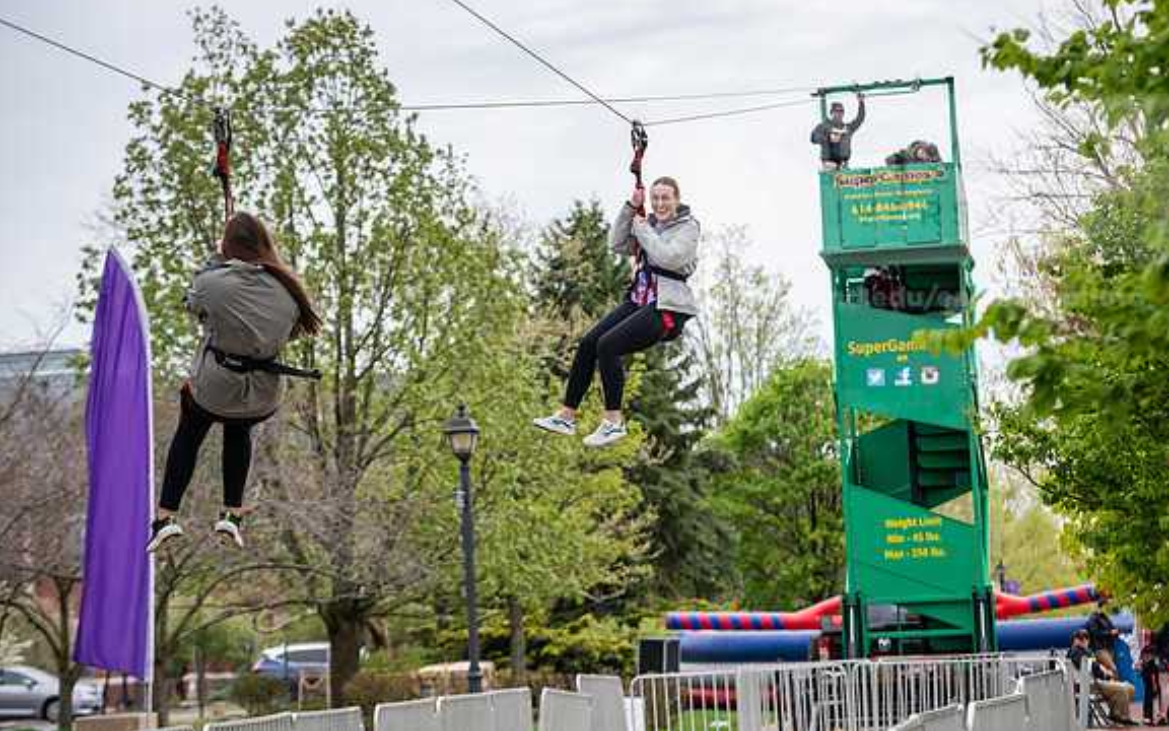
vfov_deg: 11.6
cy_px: 340
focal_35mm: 113
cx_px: 587
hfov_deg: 18.4
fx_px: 3600
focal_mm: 110
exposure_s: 1/800
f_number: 4
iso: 160
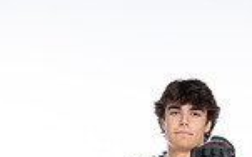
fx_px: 1043
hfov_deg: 13.8
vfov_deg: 8.0
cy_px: 367
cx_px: 107
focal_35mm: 152
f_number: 7.1
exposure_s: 1/250
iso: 640
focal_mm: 50
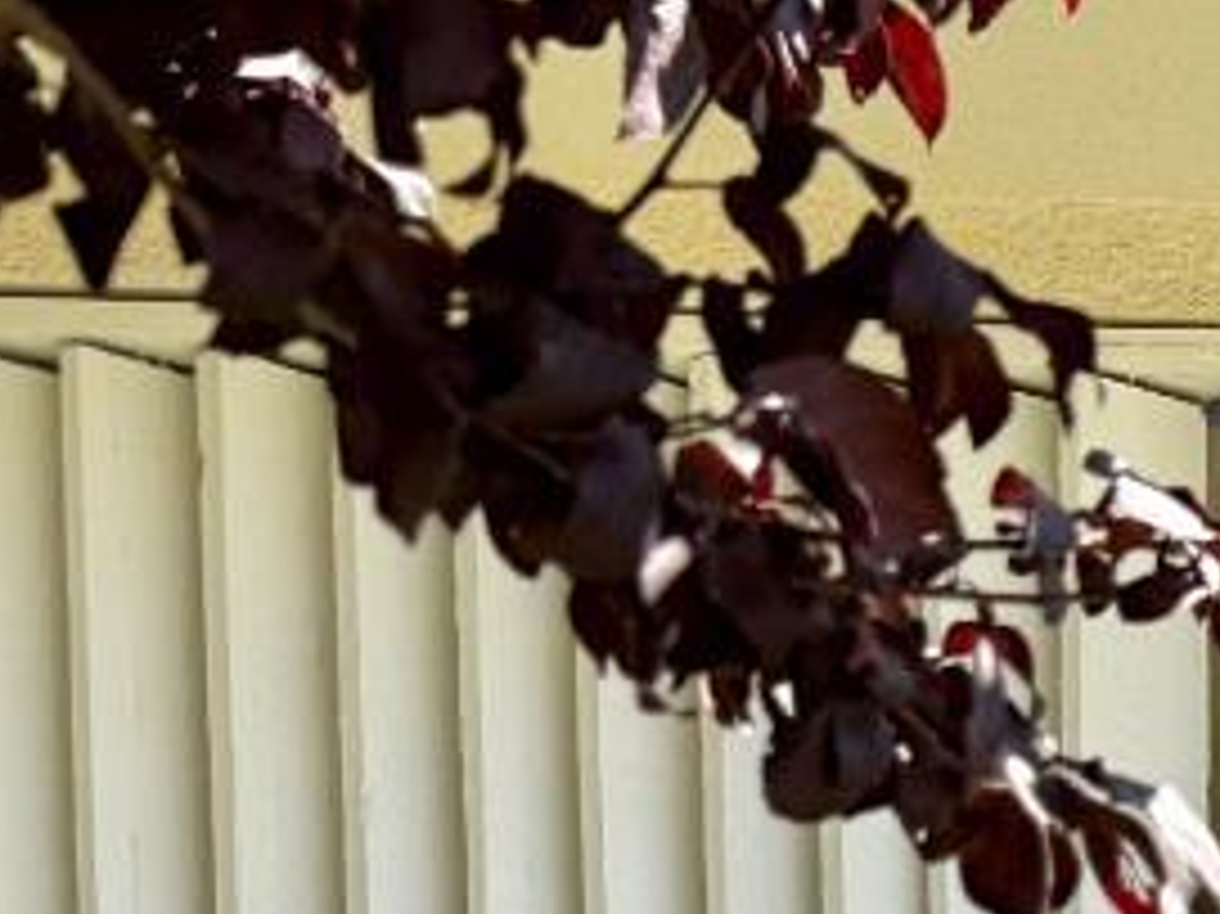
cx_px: 2404
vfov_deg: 9.5
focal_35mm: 133
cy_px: 2384
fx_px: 4685
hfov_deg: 13.0
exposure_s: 1/1653
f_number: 1.78
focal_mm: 6.76
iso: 80
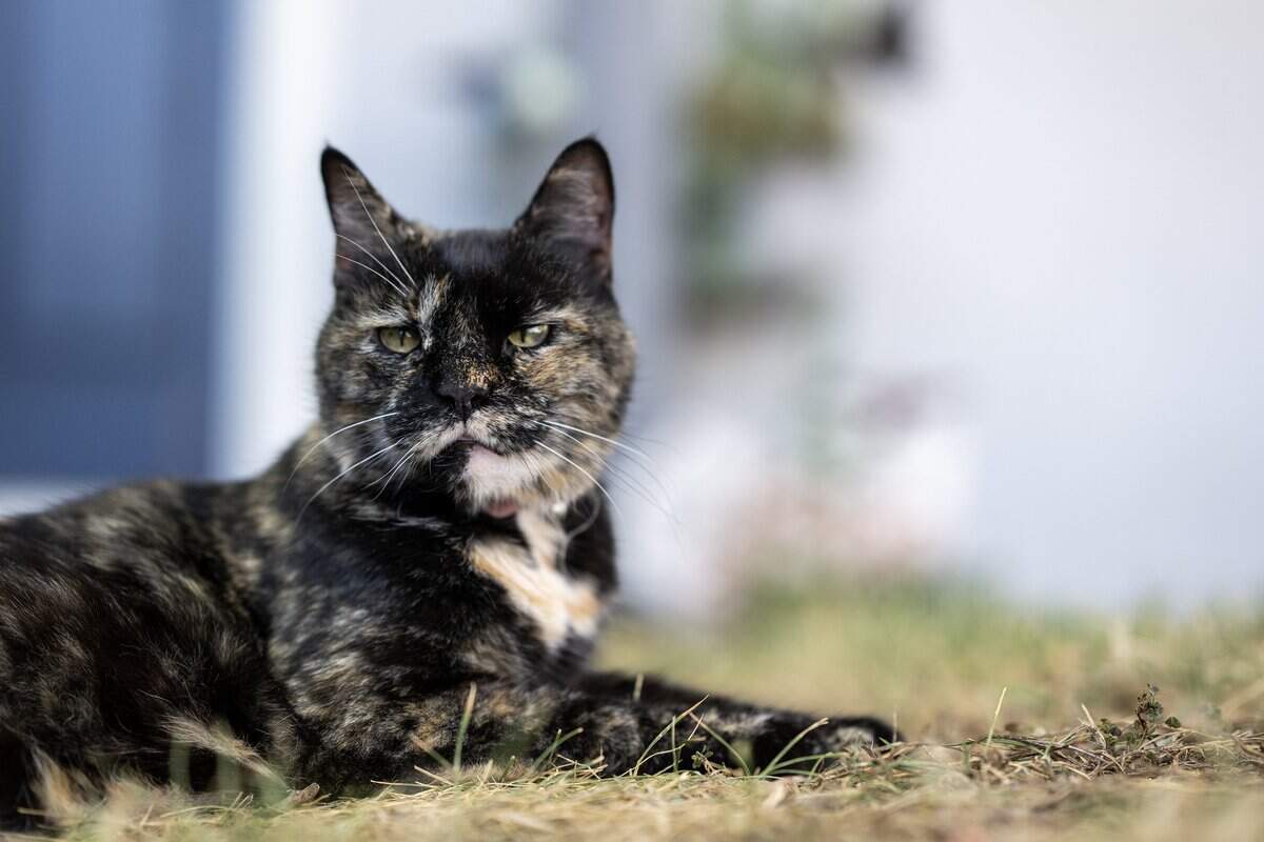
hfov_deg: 23.9
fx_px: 2984
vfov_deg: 16.1
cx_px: 632
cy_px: 421
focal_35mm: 85
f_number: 2.2
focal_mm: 85
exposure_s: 1/800
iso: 500
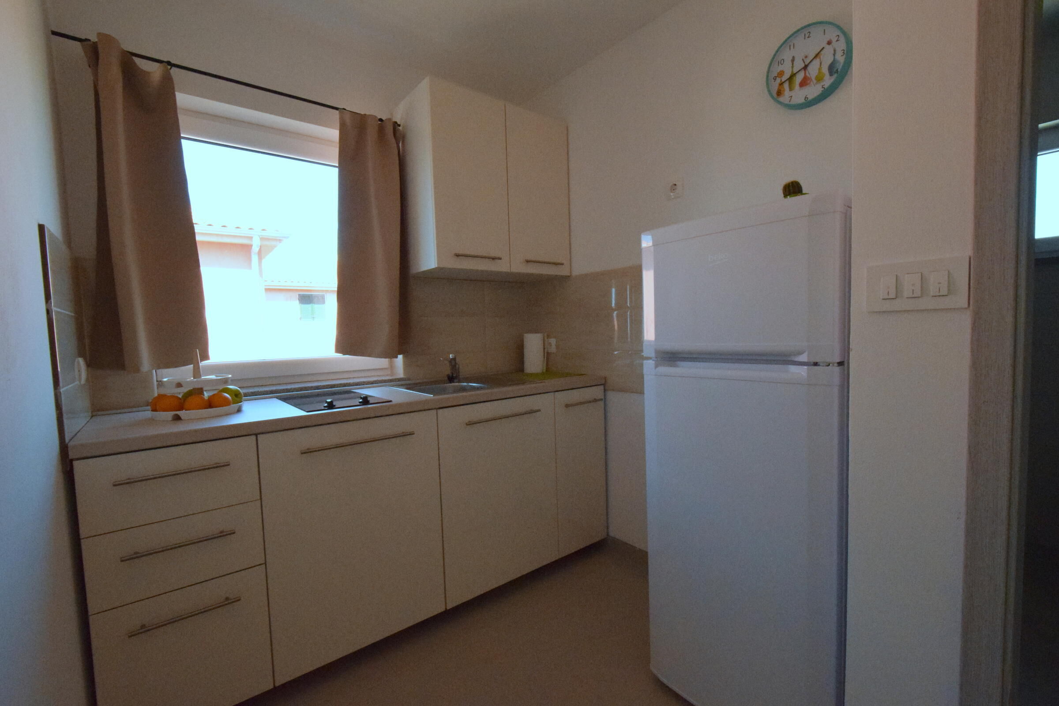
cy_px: 353
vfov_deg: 77.3
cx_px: 530
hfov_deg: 100.4
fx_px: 441
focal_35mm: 15
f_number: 11
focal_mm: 10
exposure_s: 1/500
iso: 6400
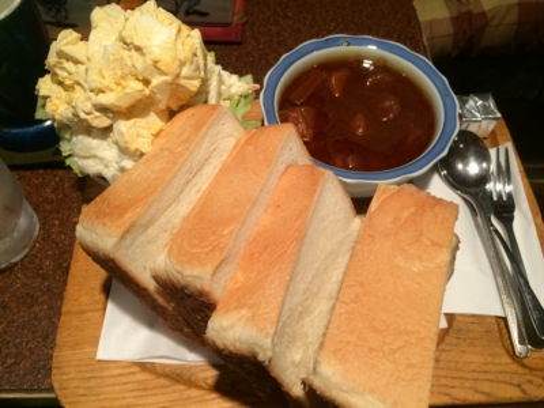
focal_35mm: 30
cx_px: 272
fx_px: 471
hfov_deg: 60.0
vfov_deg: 46.8
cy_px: 204
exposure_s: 1/33
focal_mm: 4.12
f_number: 2.2
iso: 64
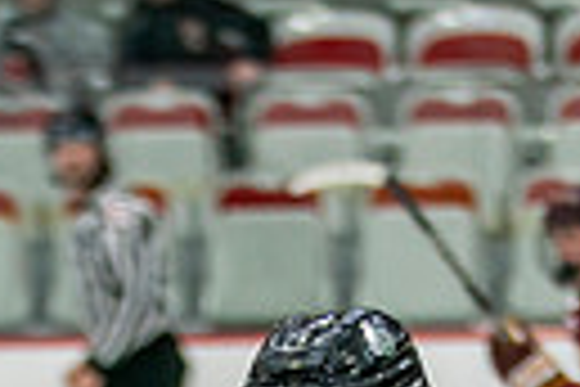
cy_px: 928
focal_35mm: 534
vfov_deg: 2.6
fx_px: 8603
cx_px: 463
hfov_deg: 3.9
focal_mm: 102
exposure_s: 1/640
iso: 1000
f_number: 2.8
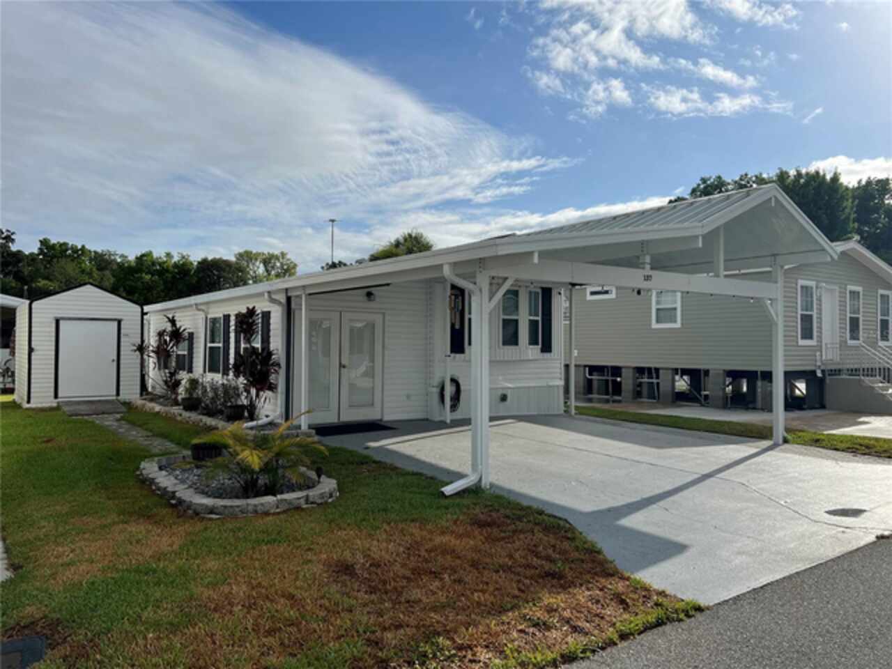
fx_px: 670
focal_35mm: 26
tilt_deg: +0.8
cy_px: 334
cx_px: 446
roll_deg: +0.3
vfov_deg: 53.1
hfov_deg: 67.3
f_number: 1.5
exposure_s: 1/8696
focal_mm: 5.7
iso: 50
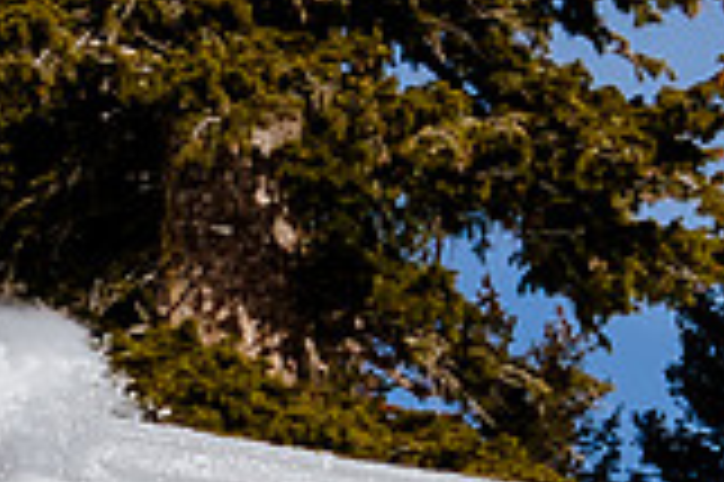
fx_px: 12356
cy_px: 177
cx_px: 437
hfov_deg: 3.4
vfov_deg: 2.2
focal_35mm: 615
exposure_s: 1/1000
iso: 160
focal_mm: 55
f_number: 8
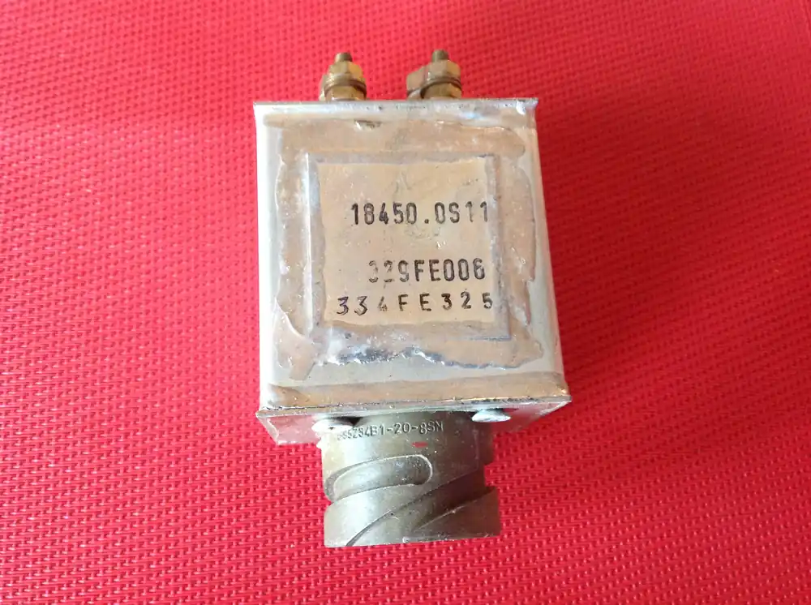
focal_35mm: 35
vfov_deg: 40.6
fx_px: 818
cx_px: 406
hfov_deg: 52.7
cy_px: 302
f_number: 2.4
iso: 320
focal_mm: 4.28
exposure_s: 1/15
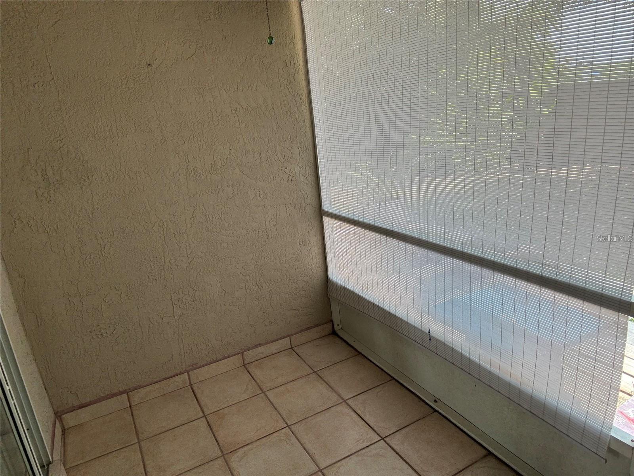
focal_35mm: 23
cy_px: 238
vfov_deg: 58.9
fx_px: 421
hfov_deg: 73.9
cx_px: 317
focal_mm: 2.69
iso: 64
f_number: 1.9
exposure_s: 1/120
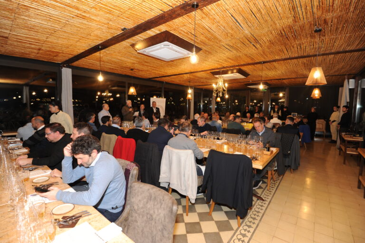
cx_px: 182
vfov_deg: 73.7
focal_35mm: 16
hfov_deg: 96.8
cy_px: 122
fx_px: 162
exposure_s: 1/40
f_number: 5
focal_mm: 16
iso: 800
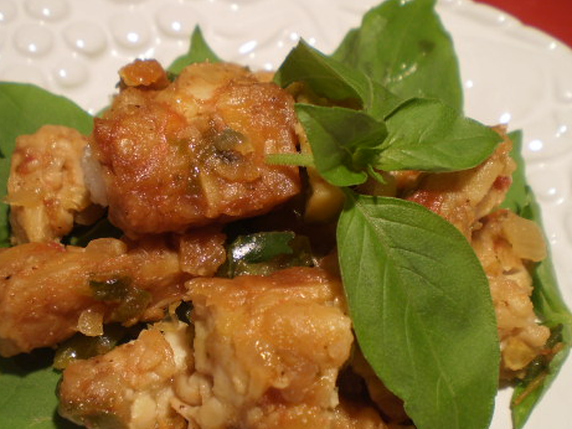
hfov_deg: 37.9
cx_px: 215
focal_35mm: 50
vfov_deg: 29.1
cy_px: 237
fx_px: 826
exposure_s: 1/60
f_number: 3.1
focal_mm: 6.3
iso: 64
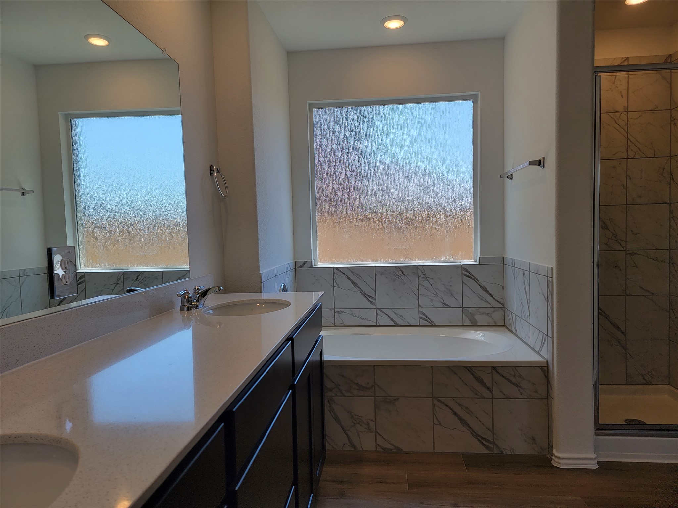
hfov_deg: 71.6
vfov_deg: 56.8
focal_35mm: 24
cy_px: 254
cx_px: 339
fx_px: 470
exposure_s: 1/156
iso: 16
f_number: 1.8
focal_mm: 6.7
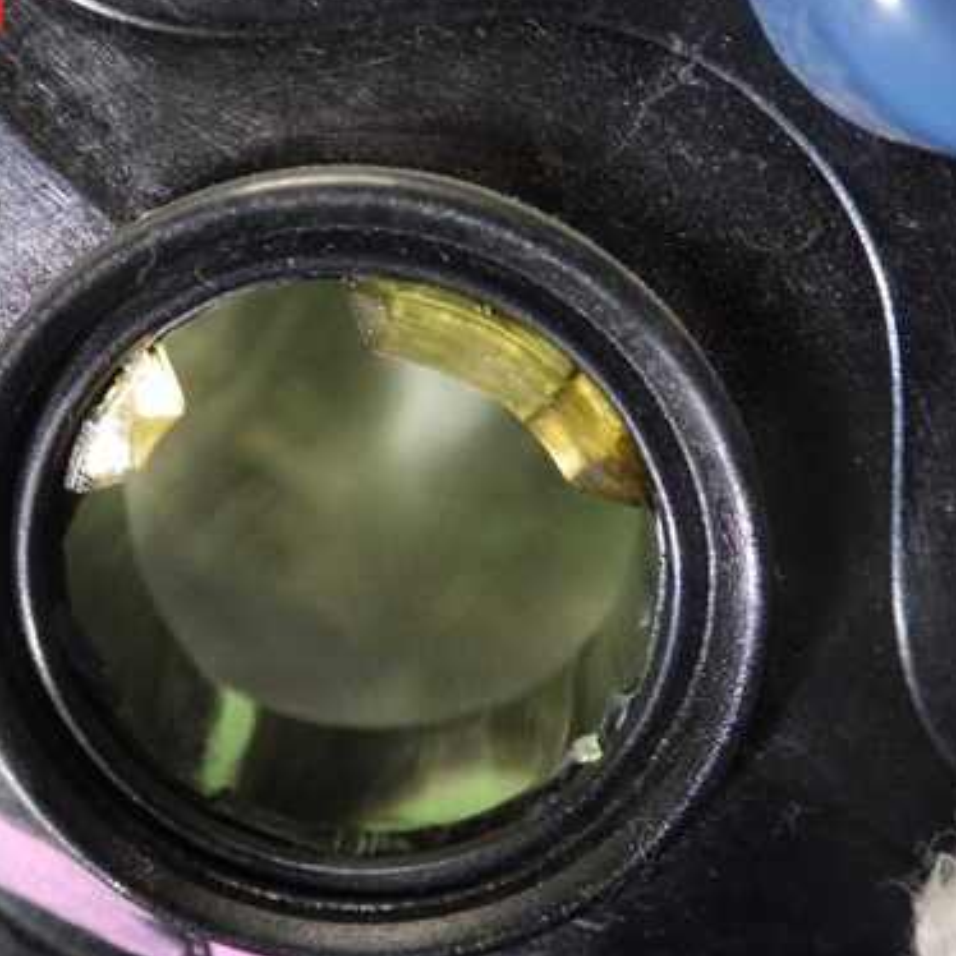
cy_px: 557
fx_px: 1375
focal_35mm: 44
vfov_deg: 38.2
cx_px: 307
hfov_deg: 37.9
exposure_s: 1/45
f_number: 2.3
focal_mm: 5.5
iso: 800
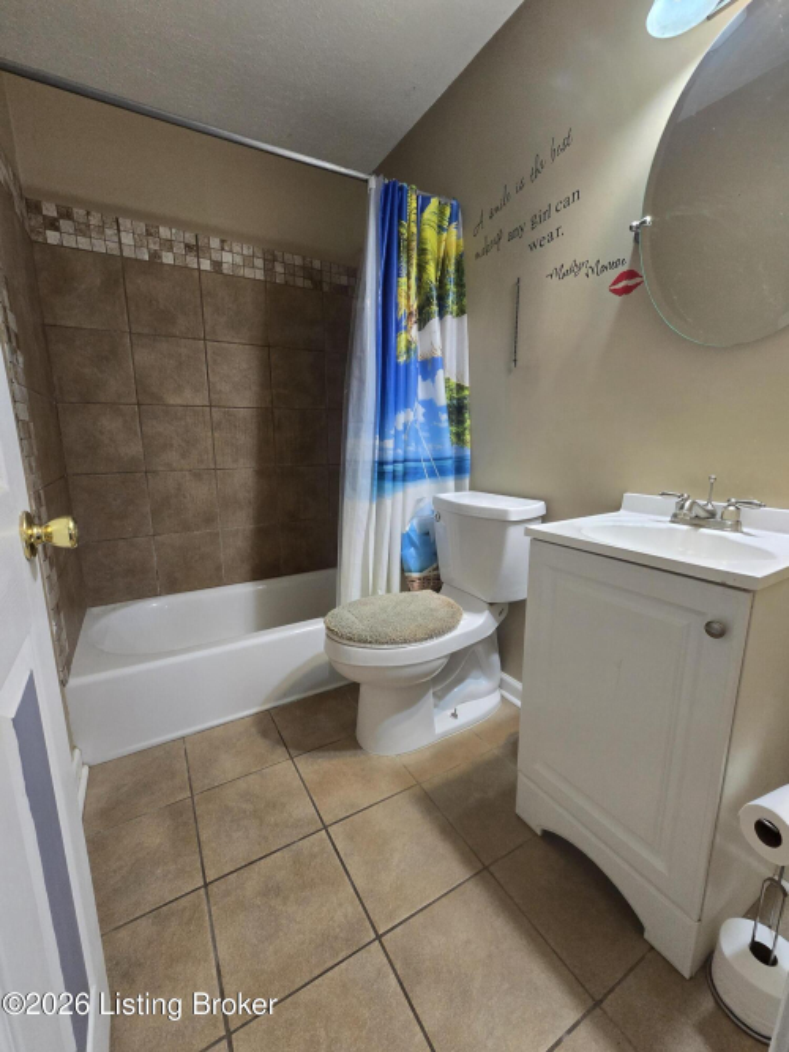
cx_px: 394
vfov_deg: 106.2
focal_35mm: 13
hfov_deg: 89.9
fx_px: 395
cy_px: 526
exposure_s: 1/60
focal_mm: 2.2
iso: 250
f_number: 2.2
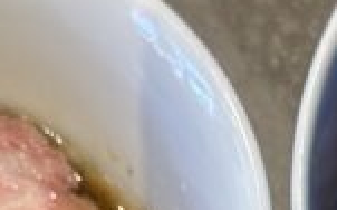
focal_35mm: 173
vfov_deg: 6.9
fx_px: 1587
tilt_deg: -66.4
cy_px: 617
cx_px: 375
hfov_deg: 11.9
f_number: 1.78
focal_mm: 6.86
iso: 125
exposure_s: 1/50
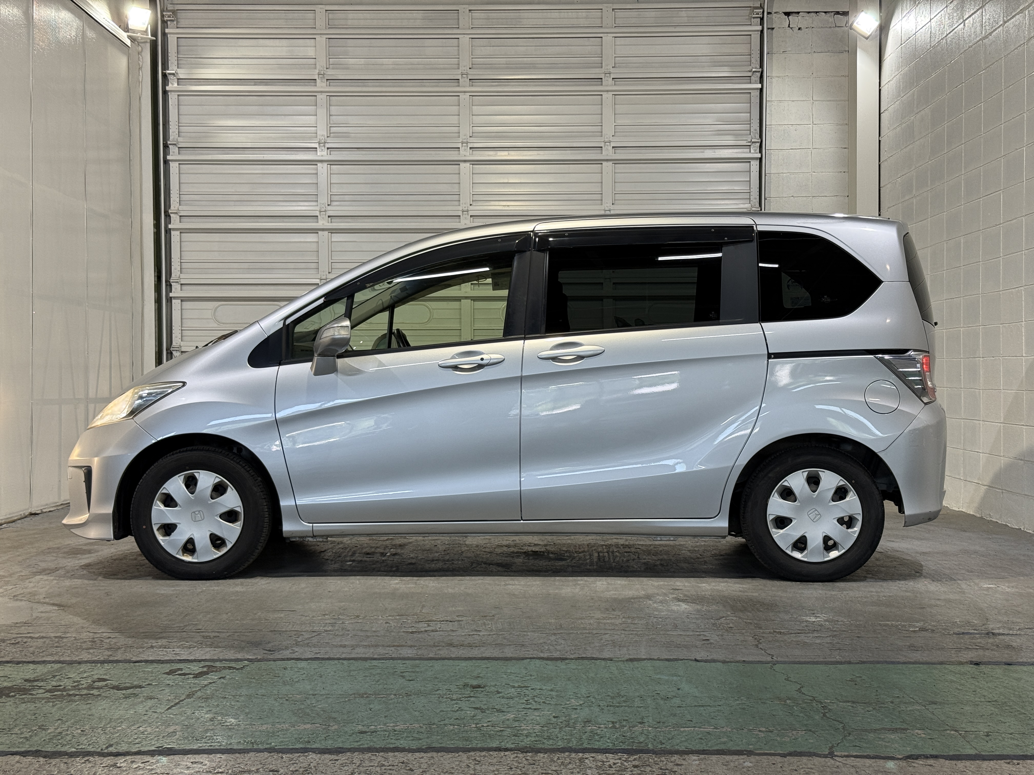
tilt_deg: -0.5
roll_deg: -0.5
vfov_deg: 30.3
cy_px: 388
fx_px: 1434
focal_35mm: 48
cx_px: 517
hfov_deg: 39.7
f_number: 1.78
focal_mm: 6.76
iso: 64
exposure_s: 1/60
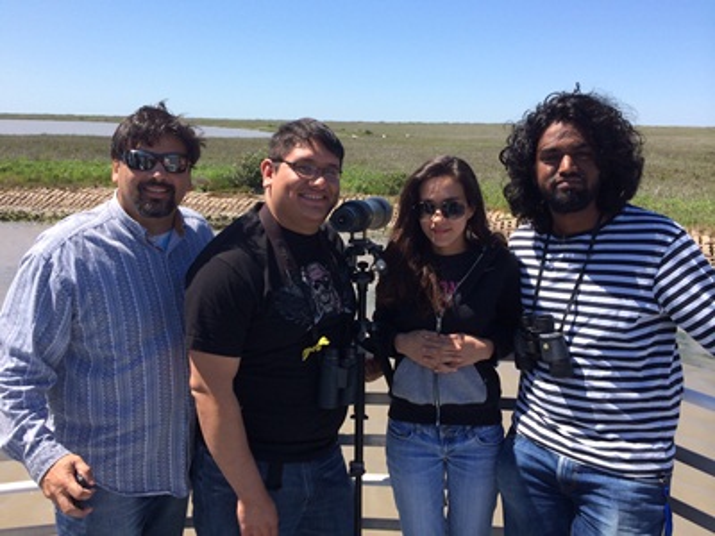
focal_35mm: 30
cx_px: 358
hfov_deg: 60.0
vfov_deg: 46.8
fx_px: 620
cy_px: 268
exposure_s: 1/1520
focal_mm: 4.12
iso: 32
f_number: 2.2
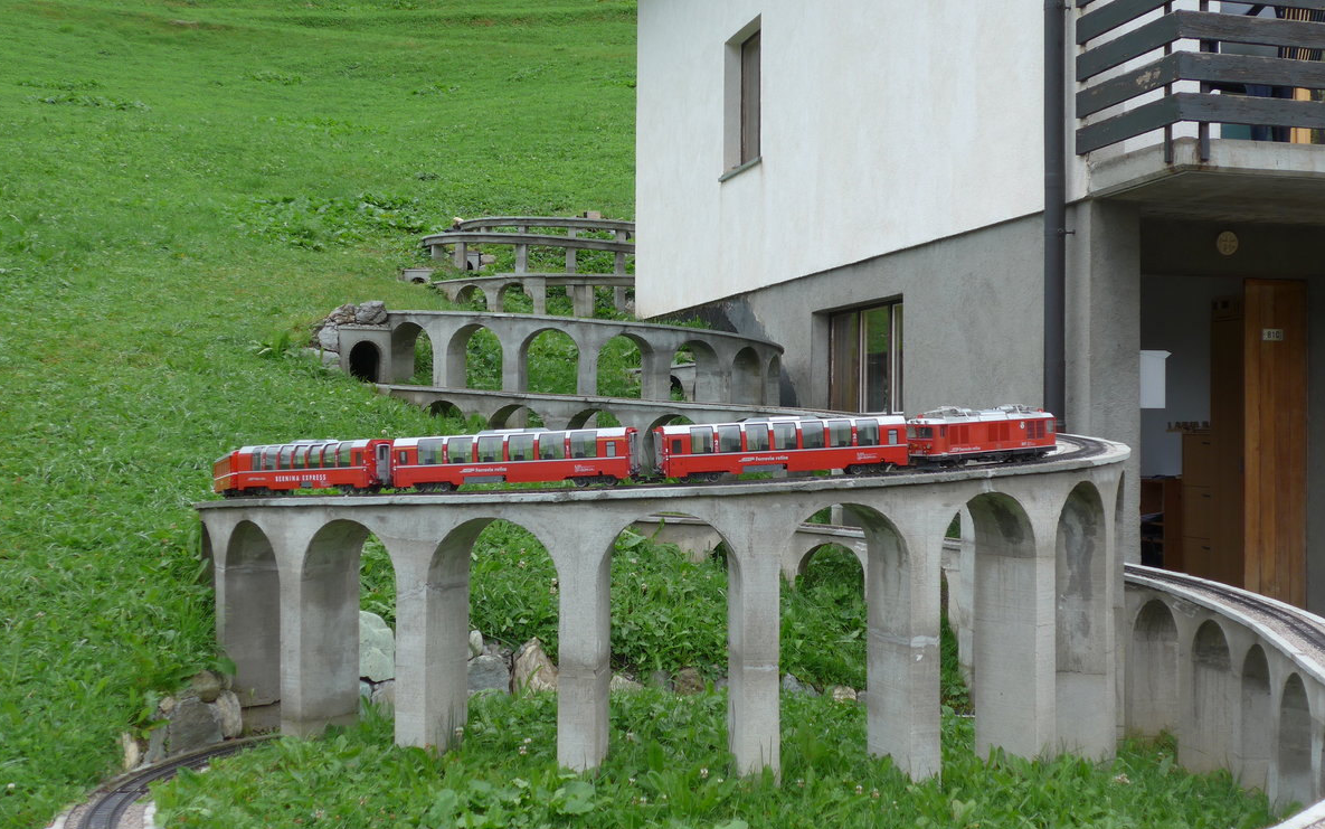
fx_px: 1589
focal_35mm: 44
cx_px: 655
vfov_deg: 29.2
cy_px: 396
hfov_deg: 45.3
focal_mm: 8.4
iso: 80
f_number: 2.8
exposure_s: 1/640
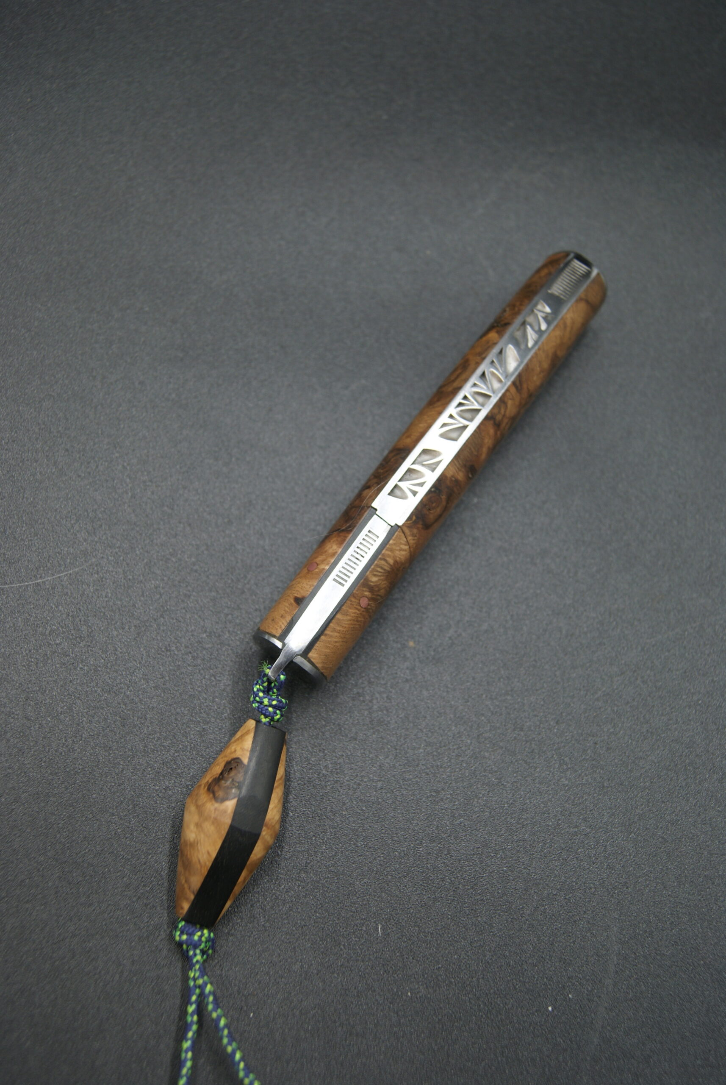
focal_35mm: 39
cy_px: 542
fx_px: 1176
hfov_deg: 34.3
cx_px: 363
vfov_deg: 49.5
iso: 100
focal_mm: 26
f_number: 5
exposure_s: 1/50
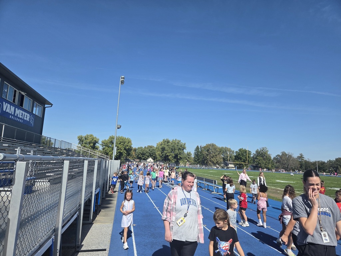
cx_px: 170
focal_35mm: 23
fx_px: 227
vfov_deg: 58.9
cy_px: 128
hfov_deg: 73.9
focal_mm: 5.4
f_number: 1.8
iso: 80
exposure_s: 1/5399
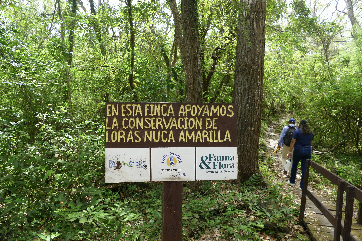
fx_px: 251
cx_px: 181
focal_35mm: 25
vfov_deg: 51.3
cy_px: 120
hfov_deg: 71.5
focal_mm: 9.12
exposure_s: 1/60
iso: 125
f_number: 2.8
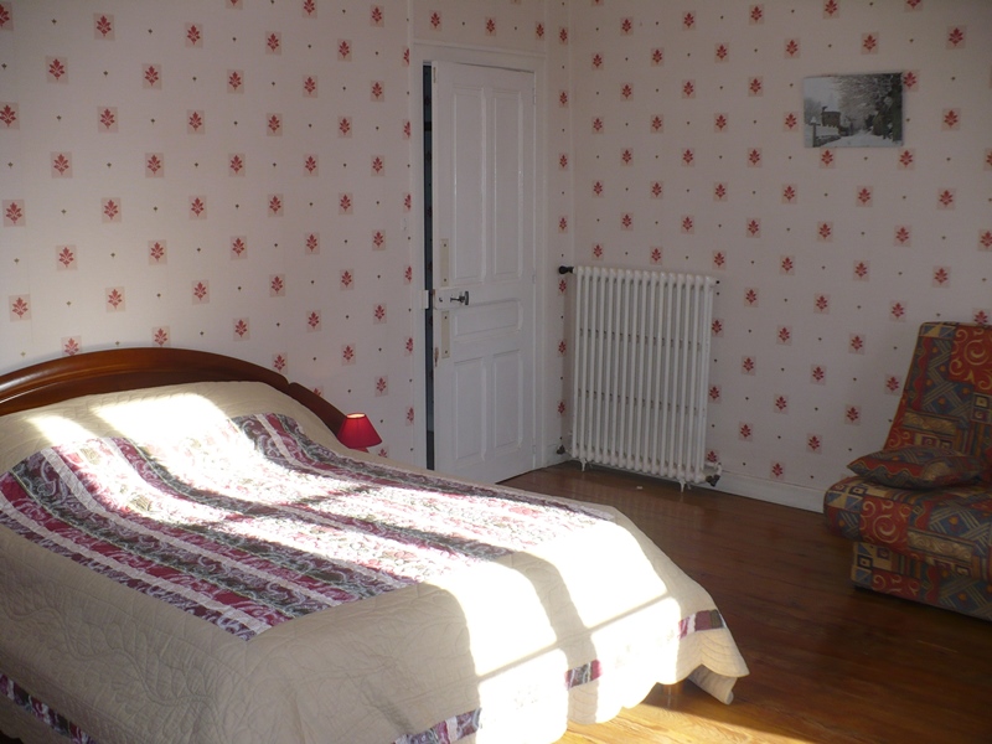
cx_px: 496
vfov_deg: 38.7
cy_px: 372
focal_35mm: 37
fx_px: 1060
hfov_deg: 50.1
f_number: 2.8
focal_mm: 6.1
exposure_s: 1/200
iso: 100
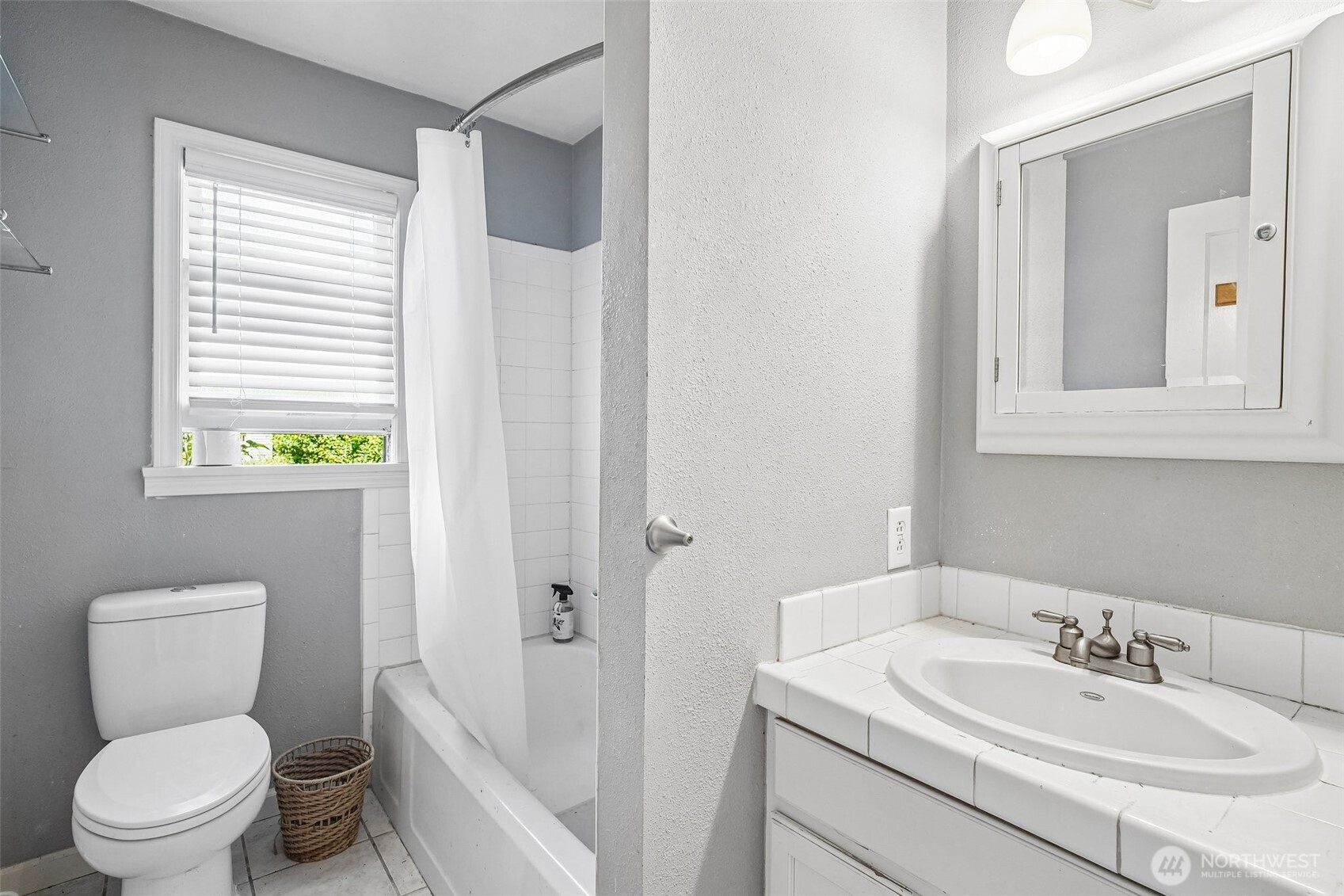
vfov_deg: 73.7
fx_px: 597
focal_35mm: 16
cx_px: 672
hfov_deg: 96.7
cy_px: 448
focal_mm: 16
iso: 1600
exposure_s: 1/30
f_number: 8
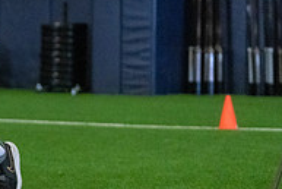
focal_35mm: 210
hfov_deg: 9.5
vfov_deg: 6.5
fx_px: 1646
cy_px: 51
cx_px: -124
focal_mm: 70
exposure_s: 1/1000
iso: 16000
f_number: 2.8
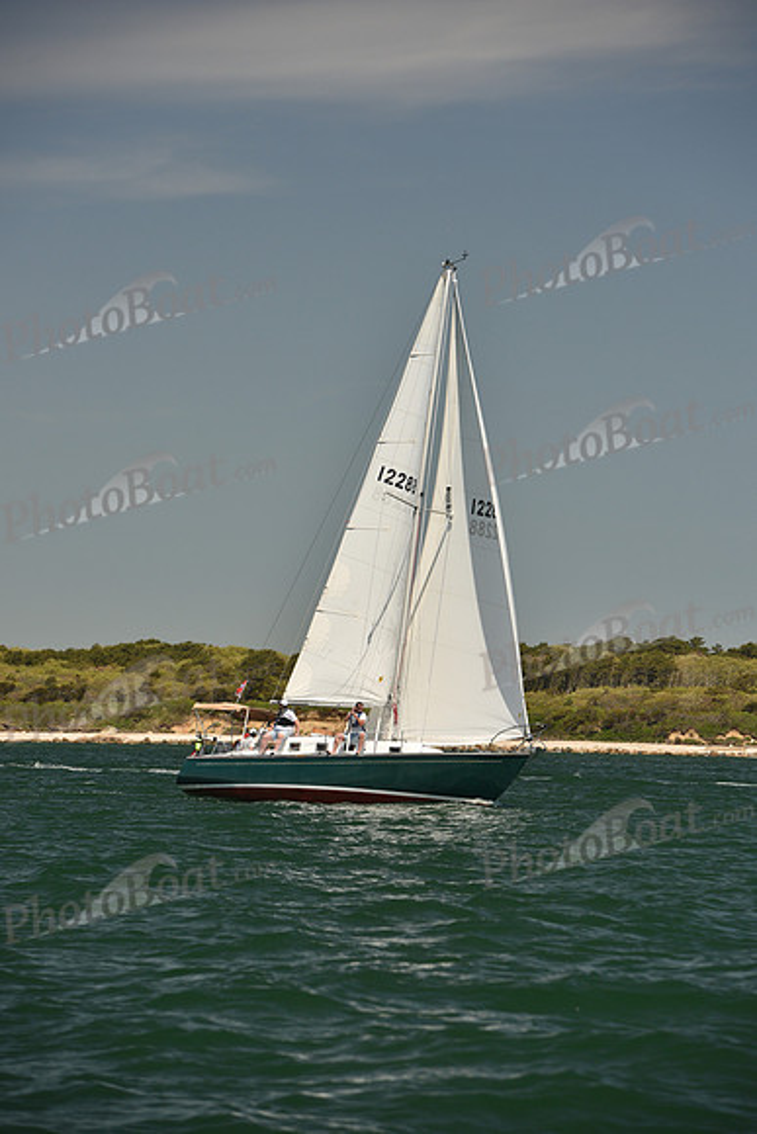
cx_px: 378
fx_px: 5201
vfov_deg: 12.4
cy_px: 567
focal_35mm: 165
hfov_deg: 8.3
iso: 250
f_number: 5.6
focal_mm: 165
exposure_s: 1/800
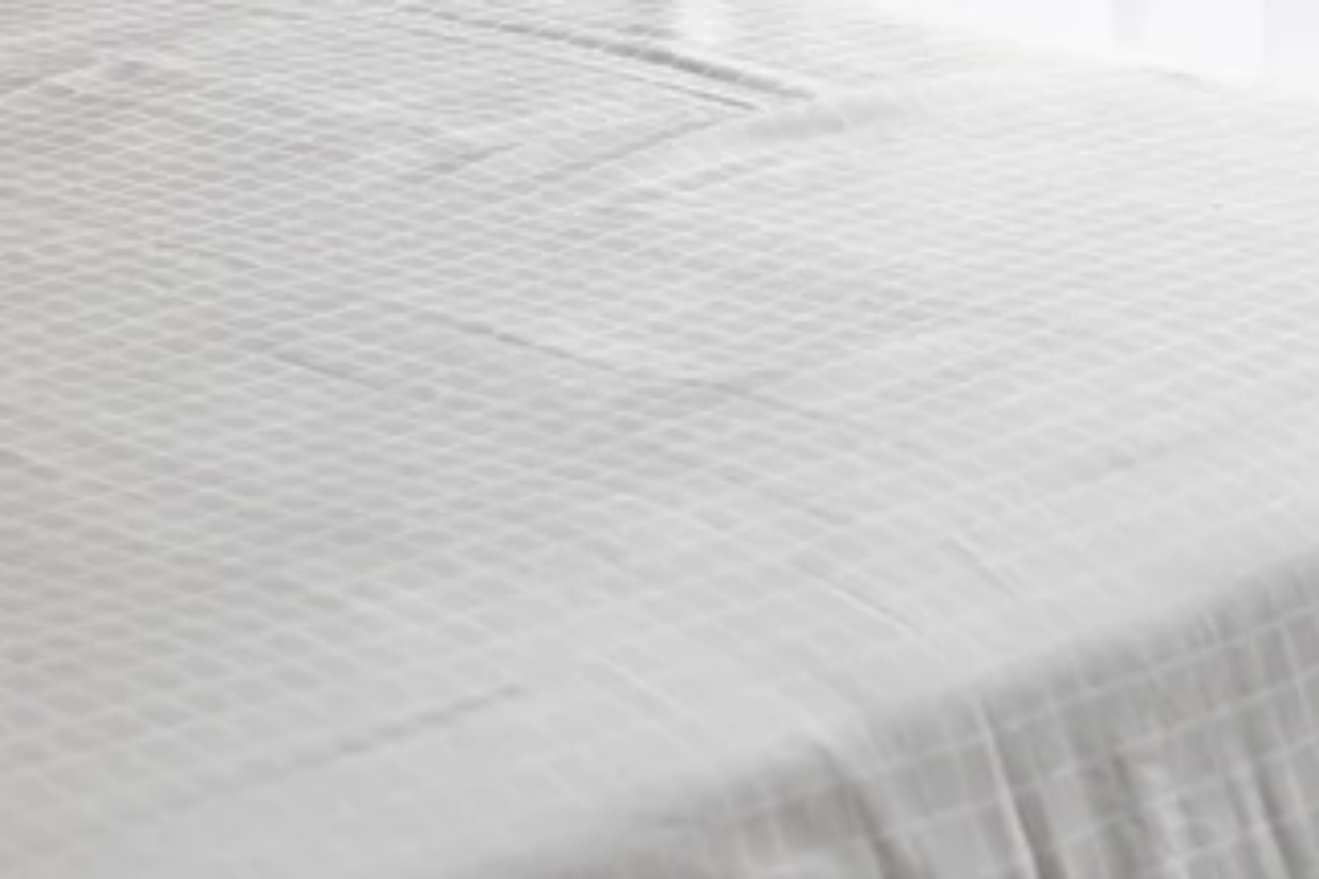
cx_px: -940
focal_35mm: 163
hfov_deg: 11.8
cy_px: -1215
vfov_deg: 7.8
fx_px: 5972
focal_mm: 33
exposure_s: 1/20
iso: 640
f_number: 4.5
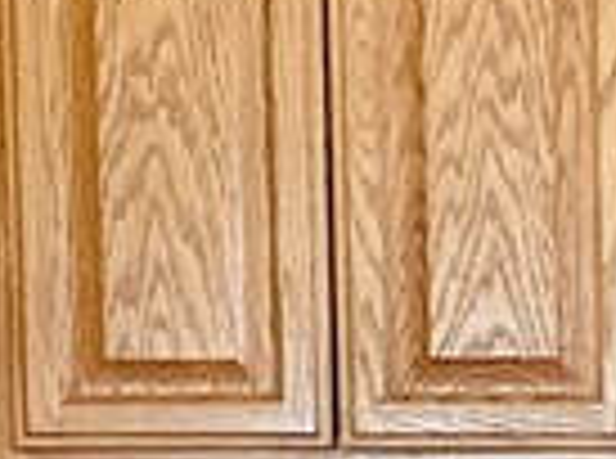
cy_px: 904
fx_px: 3461
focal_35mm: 195
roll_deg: -0.2
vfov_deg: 7.3
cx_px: 926
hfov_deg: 9.9
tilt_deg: -4.6
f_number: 1.8
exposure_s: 1/35
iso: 640
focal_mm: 4.25
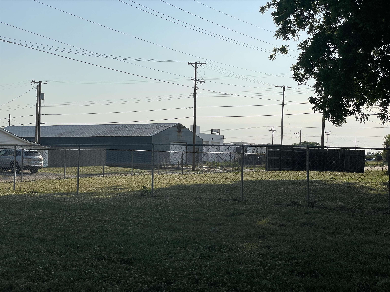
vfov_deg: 28.0
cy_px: 146
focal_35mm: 52
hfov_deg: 36.8
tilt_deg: +0.6
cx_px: 195
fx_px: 586
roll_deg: -0.5
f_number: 2
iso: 25
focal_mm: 6
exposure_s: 1/4348
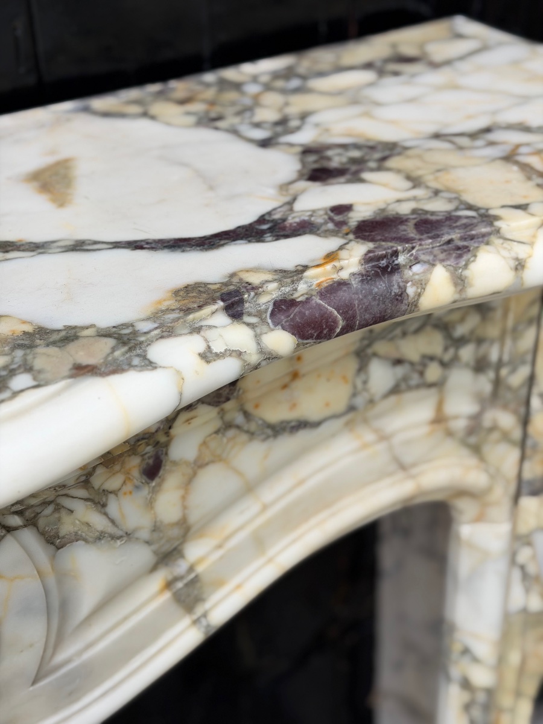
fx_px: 1004
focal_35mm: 48
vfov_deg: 39.7
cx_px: 272
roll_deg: +0.6
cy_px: 362
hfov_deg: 30.3
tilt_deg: -35.7
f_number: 1.78
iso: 64
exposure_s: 1/1330
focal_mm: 6.76
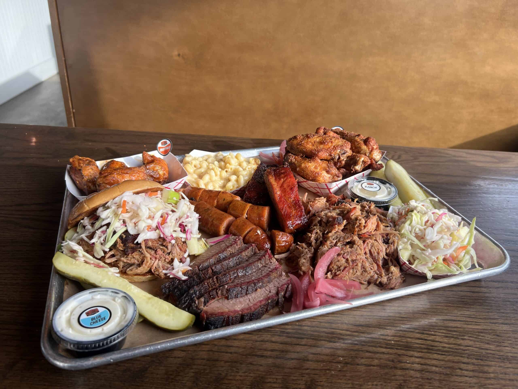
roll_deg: -2.5
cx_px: 259
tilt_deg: -31.5
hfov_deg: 67.3
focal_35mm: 26
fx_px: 389
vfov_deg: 53.1
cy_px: 194
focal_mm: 5.7
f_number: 1.5
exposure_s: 1/273
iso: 40
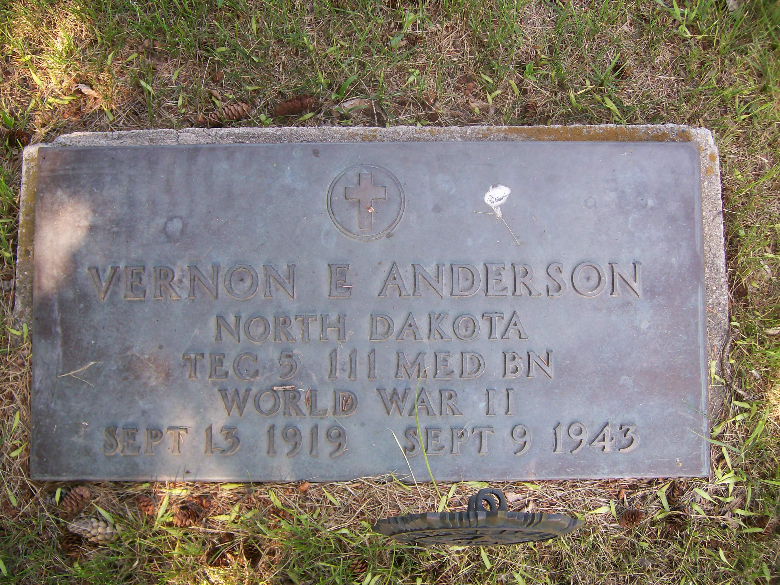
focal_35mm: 35
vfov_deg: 40.7
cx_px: 390
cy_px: 292
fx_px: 789
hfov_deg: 52.6
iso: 80
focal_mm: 5.8
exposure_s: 1/83.3
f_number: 2.8
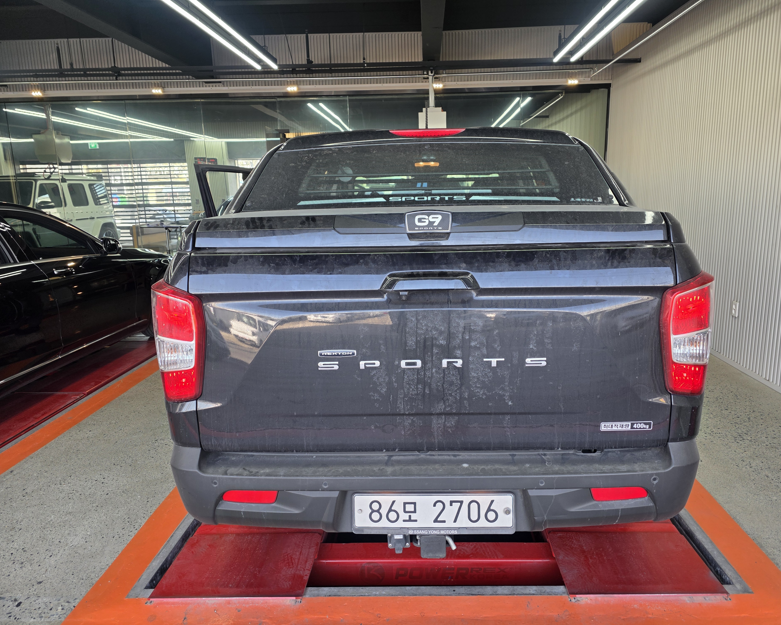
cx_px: 416
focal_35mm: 24
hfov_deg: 70.2
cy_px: 312
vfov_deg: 58.8
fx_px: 555
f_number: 1.7
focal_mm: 6.3
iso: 40
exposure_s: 1/120
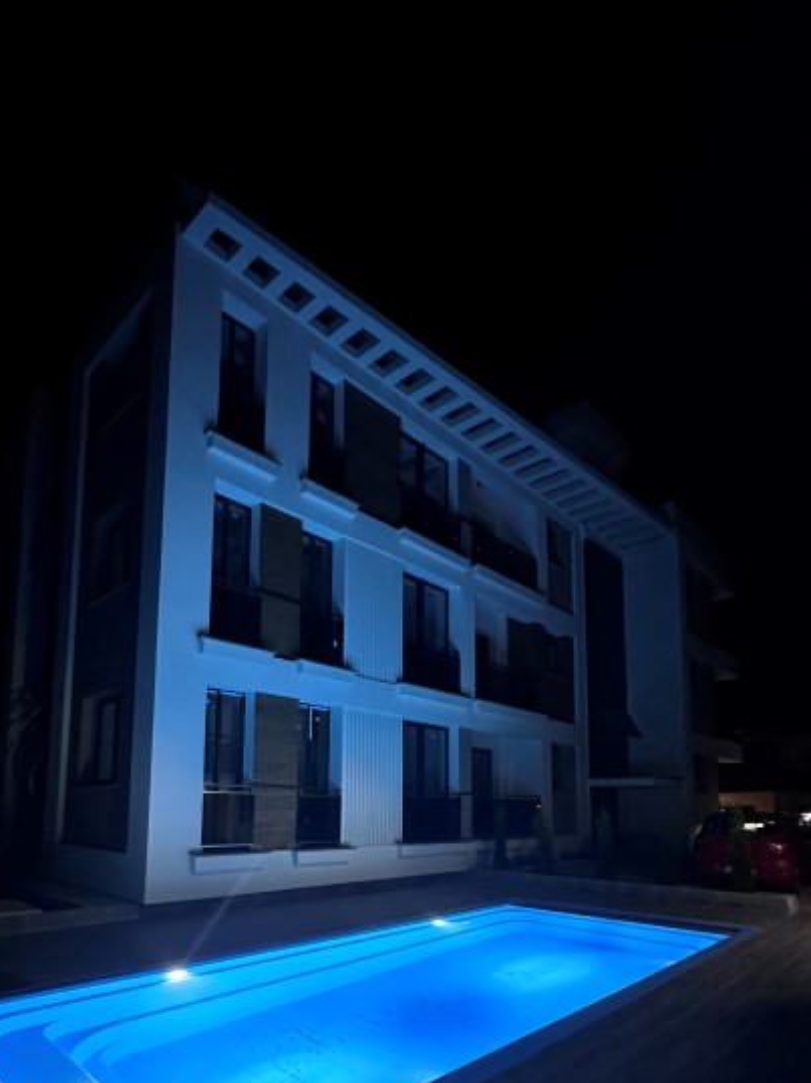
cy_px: 747
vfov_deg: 78.3
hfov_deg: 65.8
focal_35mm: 20
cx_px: 364
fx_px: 625
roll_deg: -1.9
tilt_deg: +6.5
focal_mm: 2.22
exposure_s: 1/34
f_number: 2.2
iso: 1000
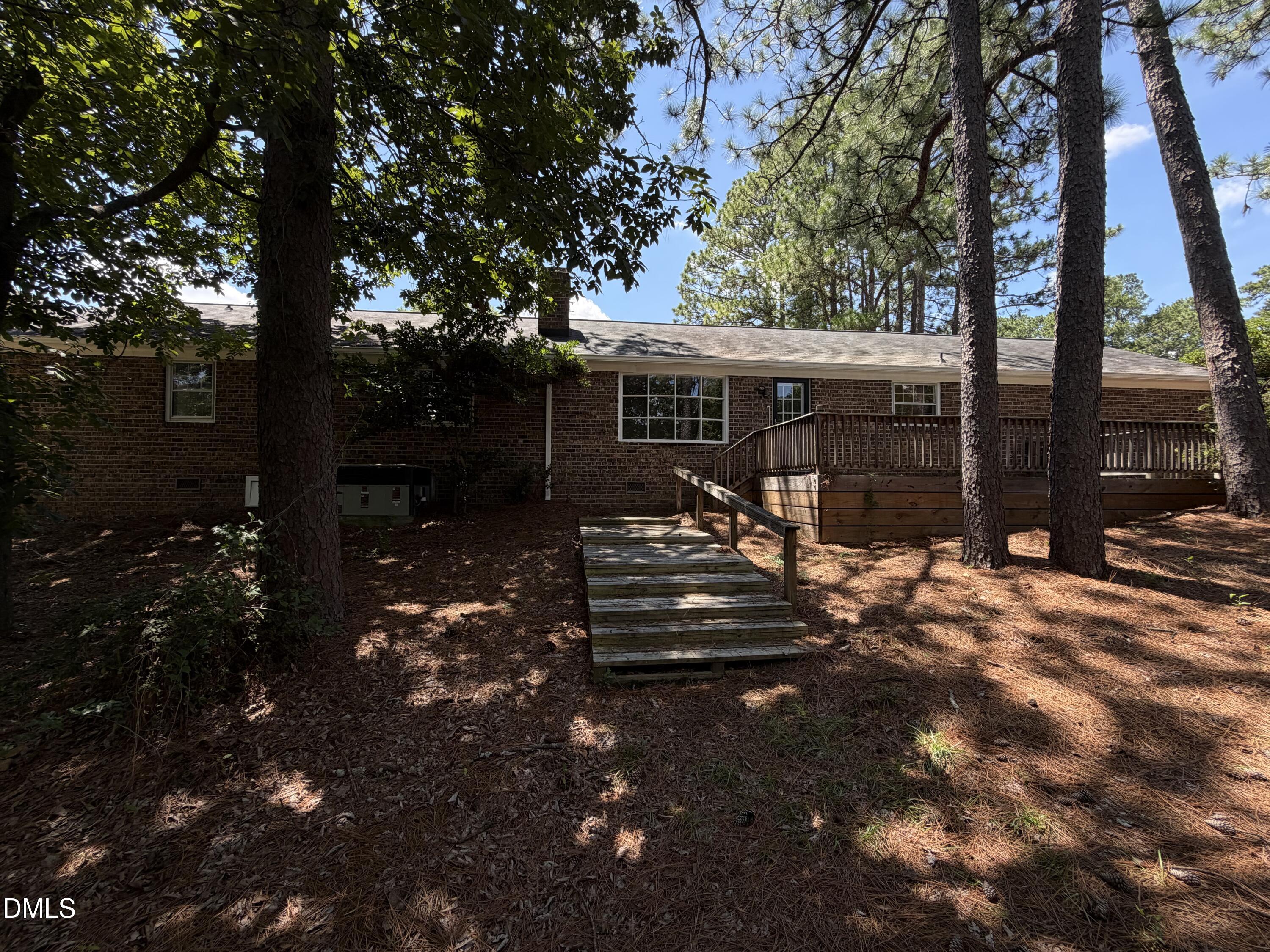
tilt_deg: +1.2
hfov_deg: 102.1
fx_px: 514
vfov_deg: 85.7
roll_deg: +0.3
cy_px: 476
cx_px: 635
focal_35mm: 14
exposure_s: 1/502
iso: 50
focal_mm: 2.22
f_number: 2.2
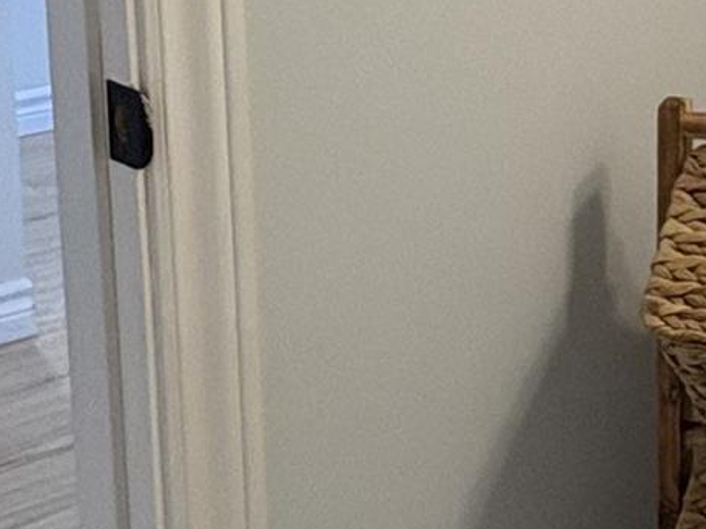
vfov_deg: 15.2
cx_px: 957
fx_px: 1916
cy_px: -91
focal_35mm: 94
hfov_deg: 19.1
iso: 160
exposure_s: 1/60
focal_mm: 2.22
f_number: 2.2
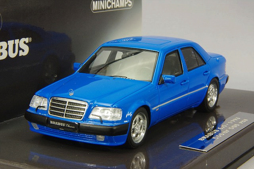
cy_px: 84
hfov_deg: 18.3
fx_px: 790
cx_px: 127
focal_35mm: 112
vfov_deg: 12.2
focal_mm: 75
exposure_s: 1
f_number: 32
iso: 400
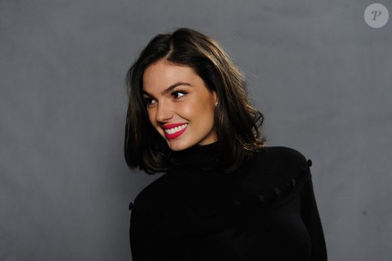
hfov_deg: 35.7
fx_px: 609
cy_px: 130
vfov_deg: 24.2
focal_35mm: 56
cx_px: 196
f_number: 4
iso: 5000
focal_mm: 56
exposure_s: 1/125
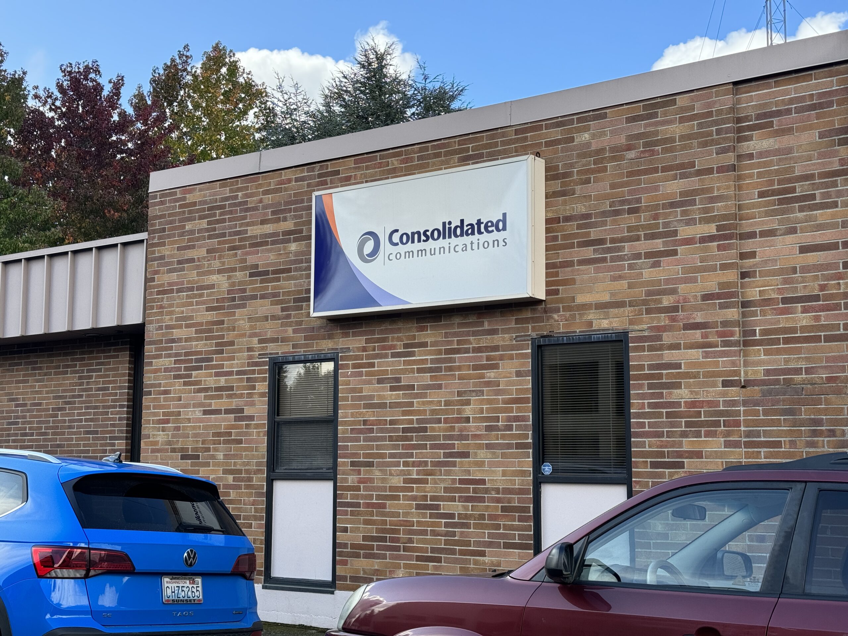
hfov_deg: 39.7
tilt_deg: +6.6
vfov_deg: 30.3
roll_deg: -0.2
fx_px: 1176
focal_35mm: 48
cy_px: 318
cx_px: 424
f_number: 1.78
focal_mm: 6.86
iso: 64
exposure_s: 1/1094
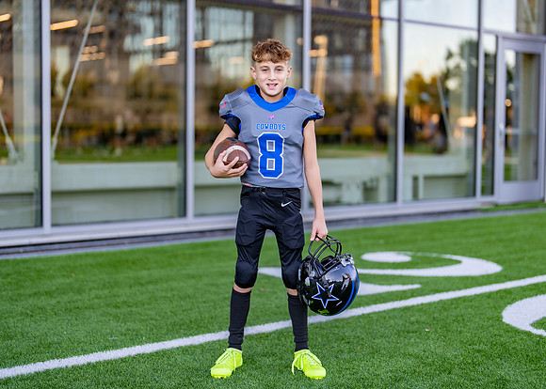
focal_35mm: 58
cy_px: 177
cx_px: 284
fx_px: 901
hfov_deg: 33.7
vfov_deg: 24.4
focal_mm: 50
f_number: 1.2
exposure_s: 1/400
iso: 100
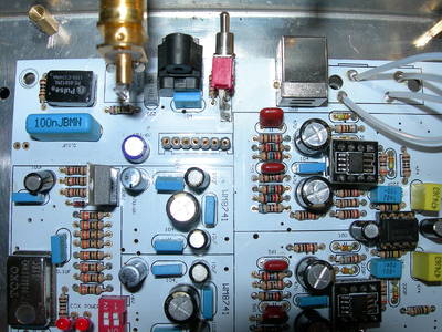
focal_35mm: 38
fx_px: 485
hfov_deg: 49.0
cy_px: 166
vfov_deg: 37.7
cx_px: 221
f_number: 4.8
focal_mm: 7.8
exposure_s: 1/60.1
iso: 50
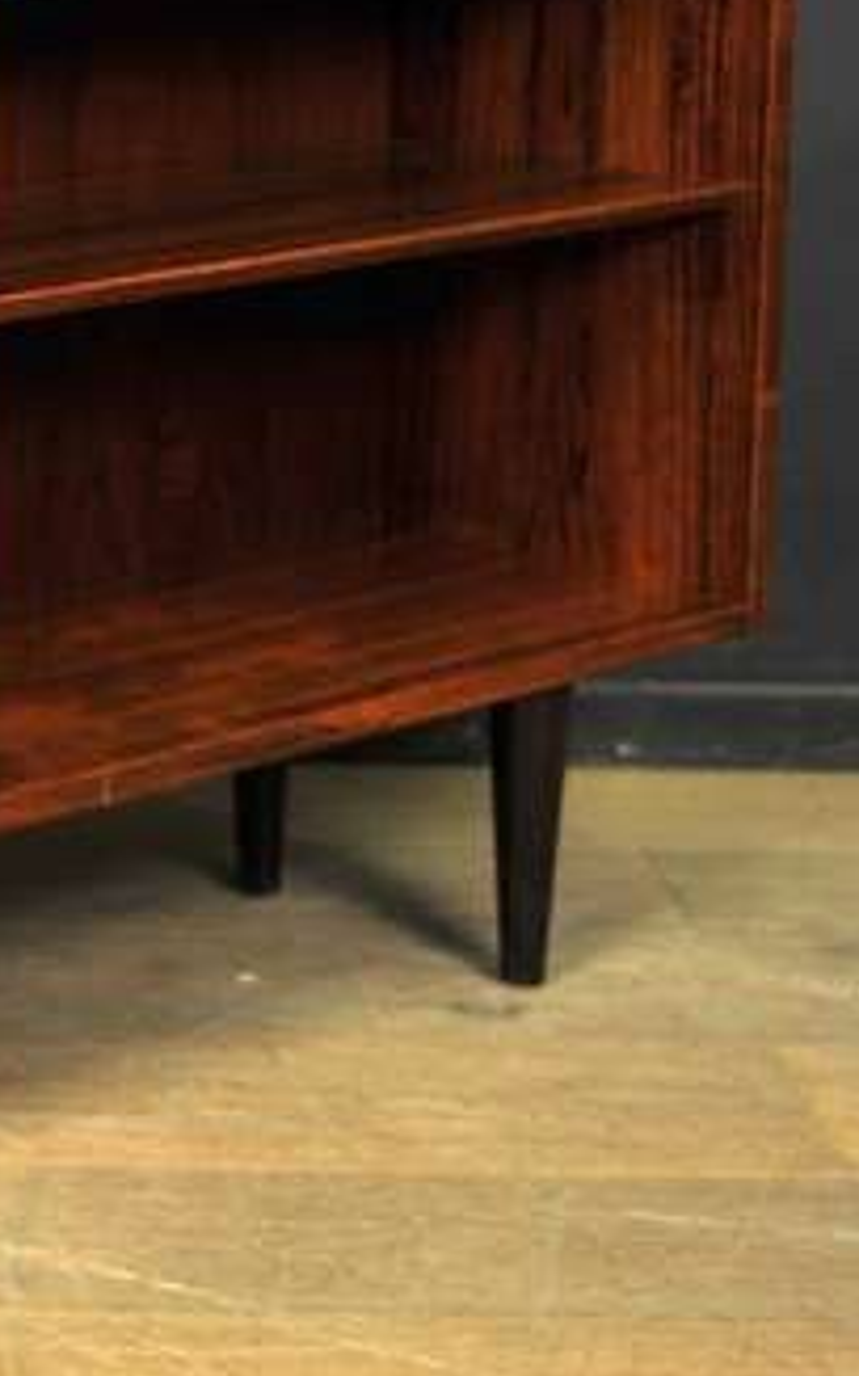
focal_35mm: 106
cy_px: 292
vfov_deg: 19.5
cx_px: -362
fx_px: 3976
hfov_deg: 11.9
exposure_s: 1/60
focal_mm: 34
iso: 200
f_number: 2.8
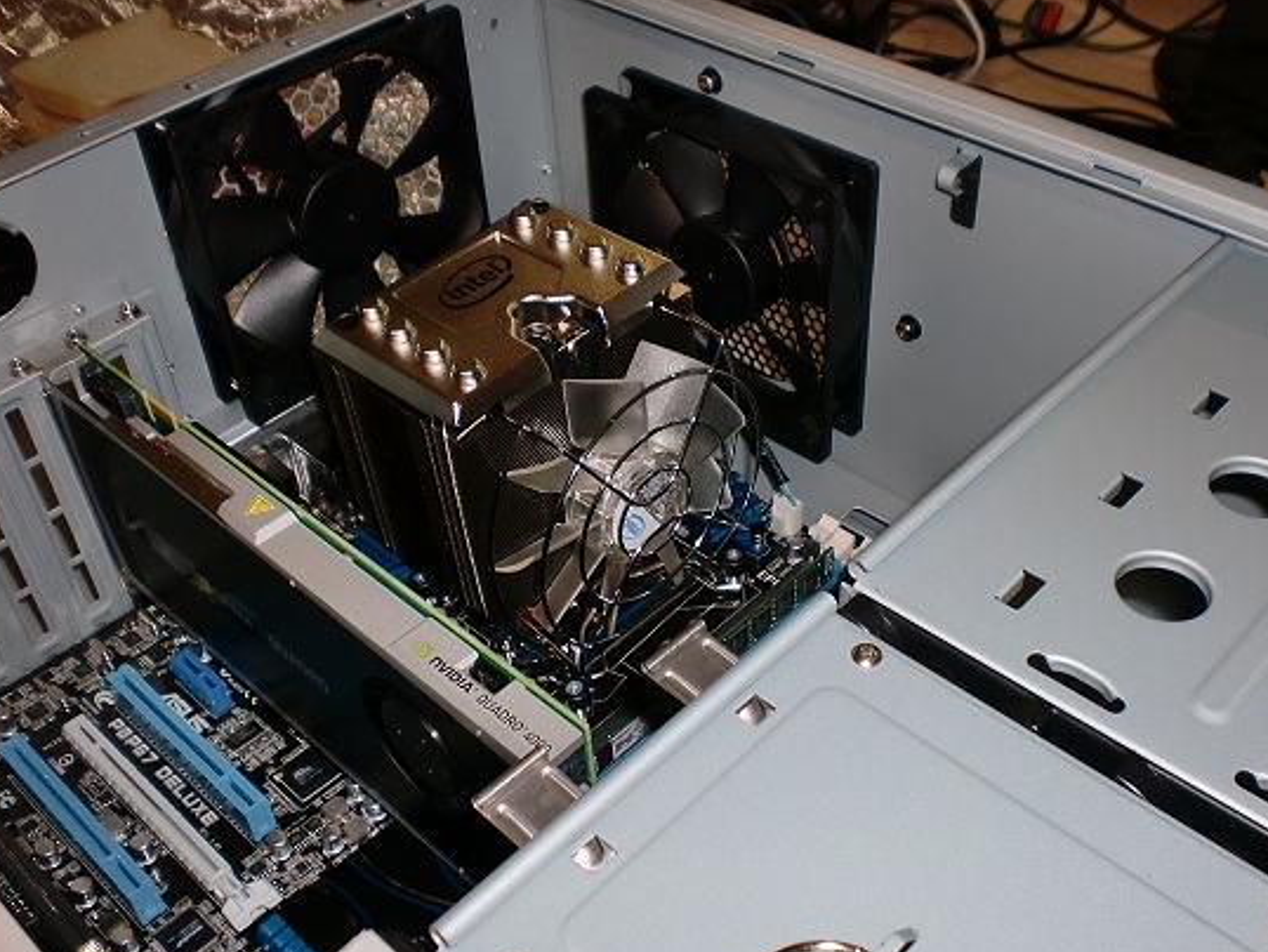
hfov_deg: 47.8
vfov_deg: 36.8
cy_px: 492
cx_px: 674
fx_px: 1429
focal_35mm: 39
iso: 125
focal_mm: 6.3
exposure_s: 1/60
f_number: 3.1
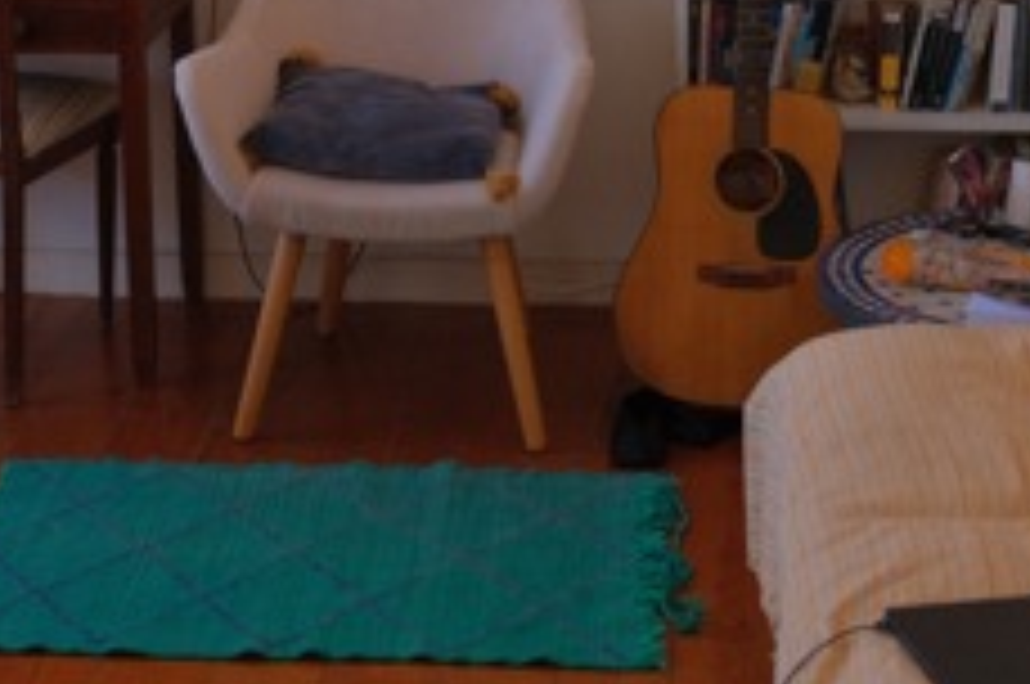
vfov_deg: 15.5
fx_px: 2428
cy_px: -104
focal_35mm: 85
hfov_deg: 23.8
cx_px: 342
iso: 400
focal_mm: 18
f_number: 2.8
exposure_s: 1/250
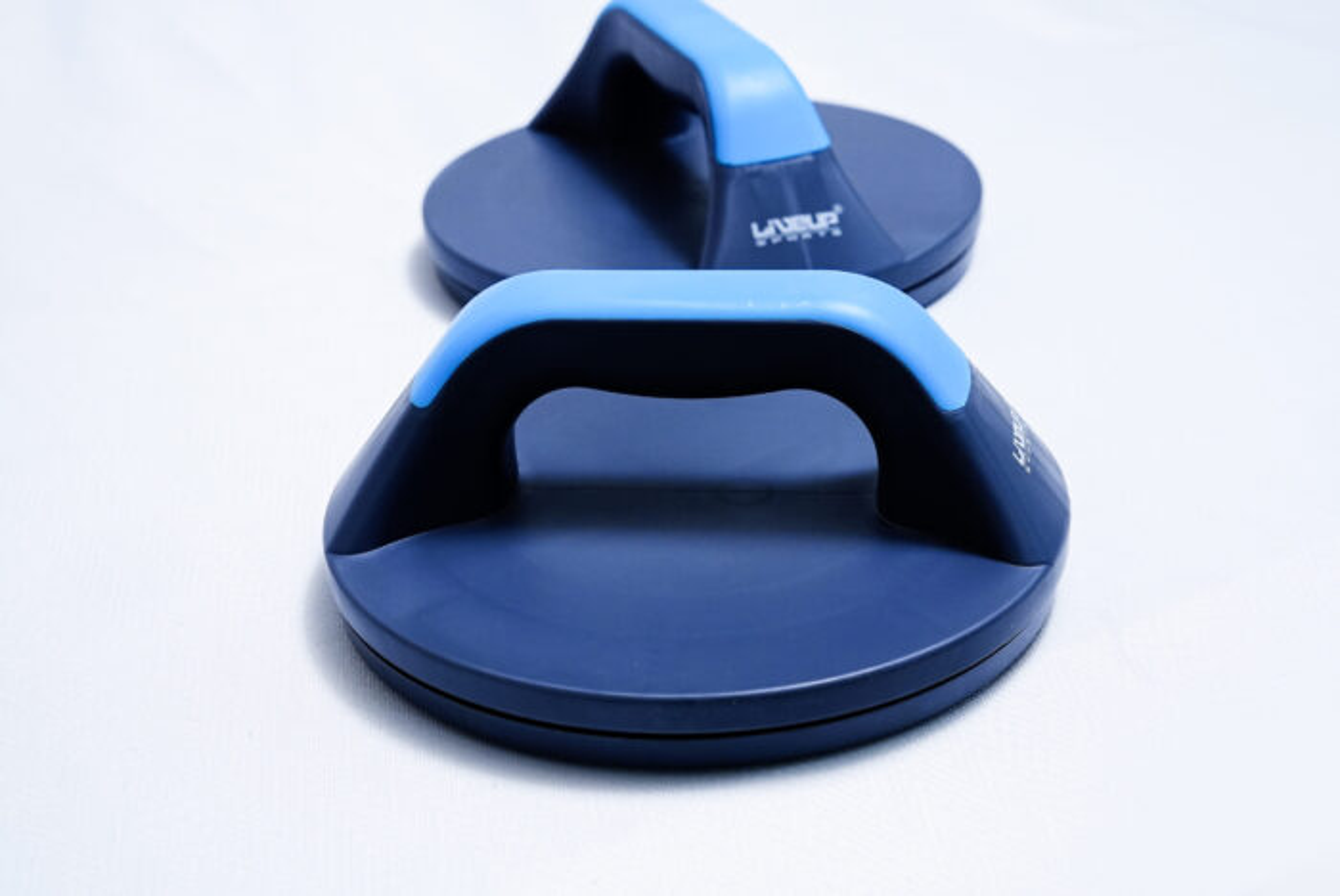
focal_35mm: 63
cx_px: 670
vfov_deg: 21.6
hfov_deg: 31.9
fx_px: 2347
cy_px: 448
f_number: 9
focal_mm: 63
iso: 3200
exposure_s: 1/160
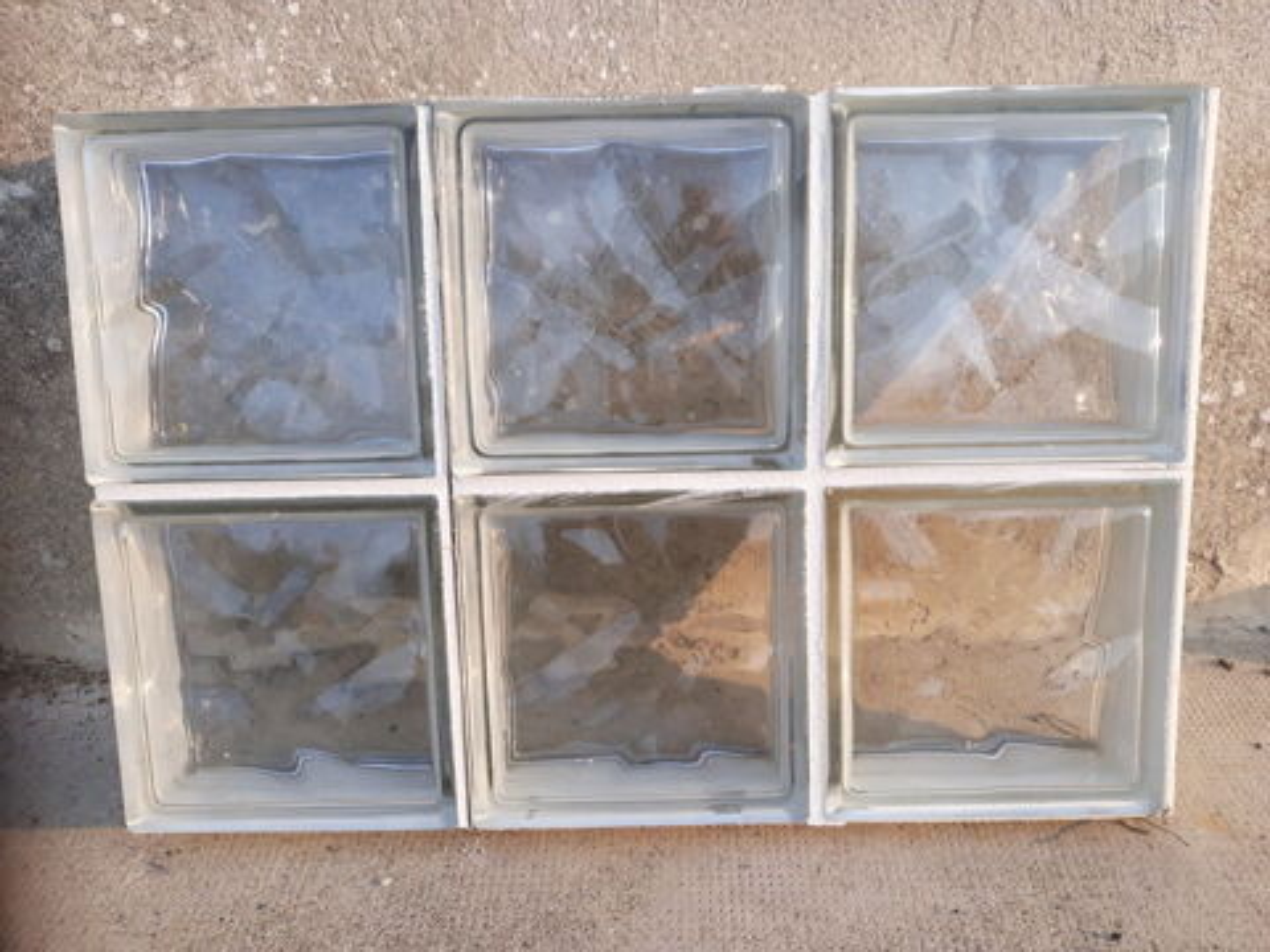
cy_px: 476
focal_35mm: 27
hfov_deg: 65.3
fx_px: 991
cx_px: 635
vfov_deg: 51.4
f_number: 1.7
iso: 40
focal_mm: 3.71
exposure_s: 1/455
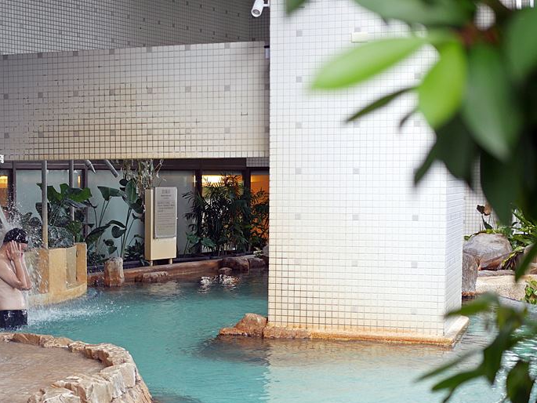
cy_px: 281
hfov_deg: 26.5
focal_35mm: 73
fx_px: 1133
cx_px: 164
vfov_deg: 20.1
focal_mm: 25
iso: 200
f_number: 1.8
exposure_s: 1/200
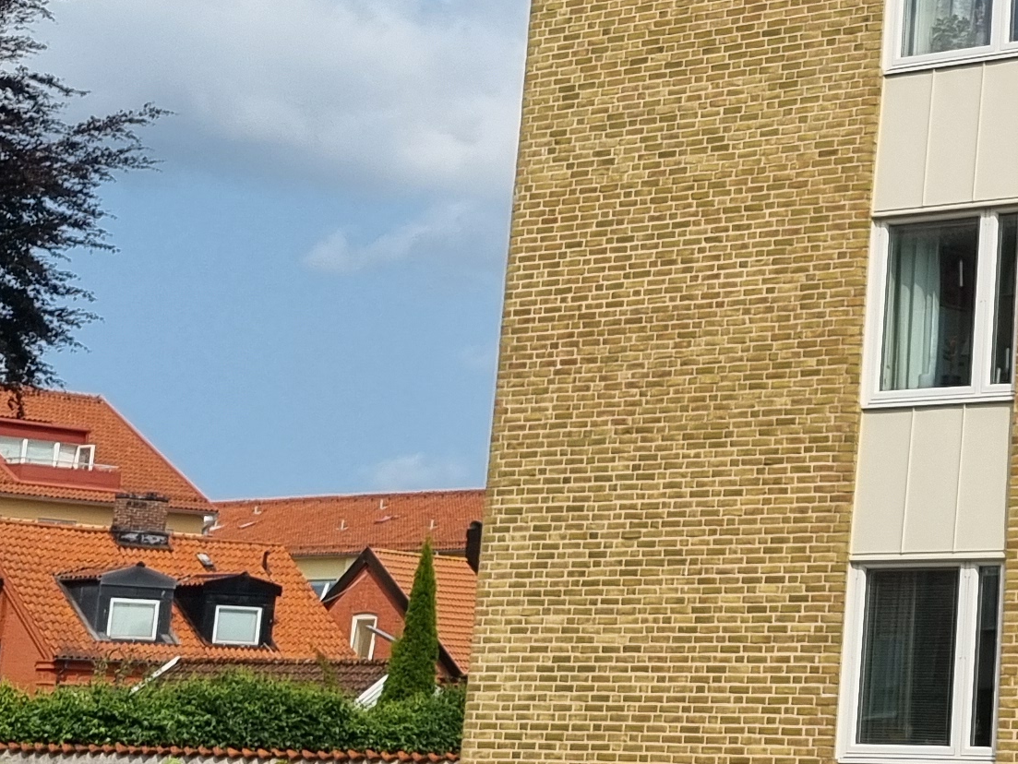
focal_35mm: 95
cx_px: 1371
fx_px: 2795
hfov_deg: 18.9
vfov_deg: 15.5
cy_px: 147
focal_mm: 5.4
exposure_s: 1/3576
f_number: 1.8
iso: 50
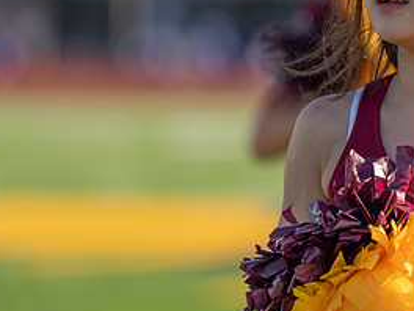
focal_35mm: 482
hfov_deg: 4.1
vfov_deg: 3.1
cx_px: 373
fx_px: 5765
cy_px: 58
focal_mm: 200
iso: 100
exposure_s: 1/1250
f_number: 2.8
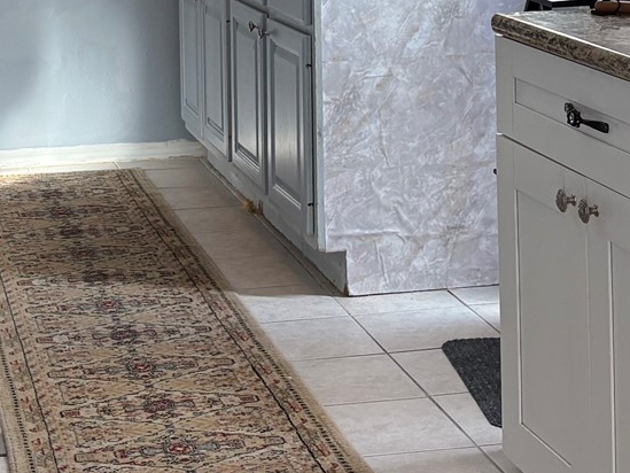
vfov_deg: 14.6
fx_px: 1766
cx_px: 236
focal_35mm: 97
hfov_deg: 20.2
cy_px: -154
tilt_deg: -1.0
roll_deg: +1.5
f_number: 1.6
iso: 125
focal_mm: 5.96
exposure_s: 1/141
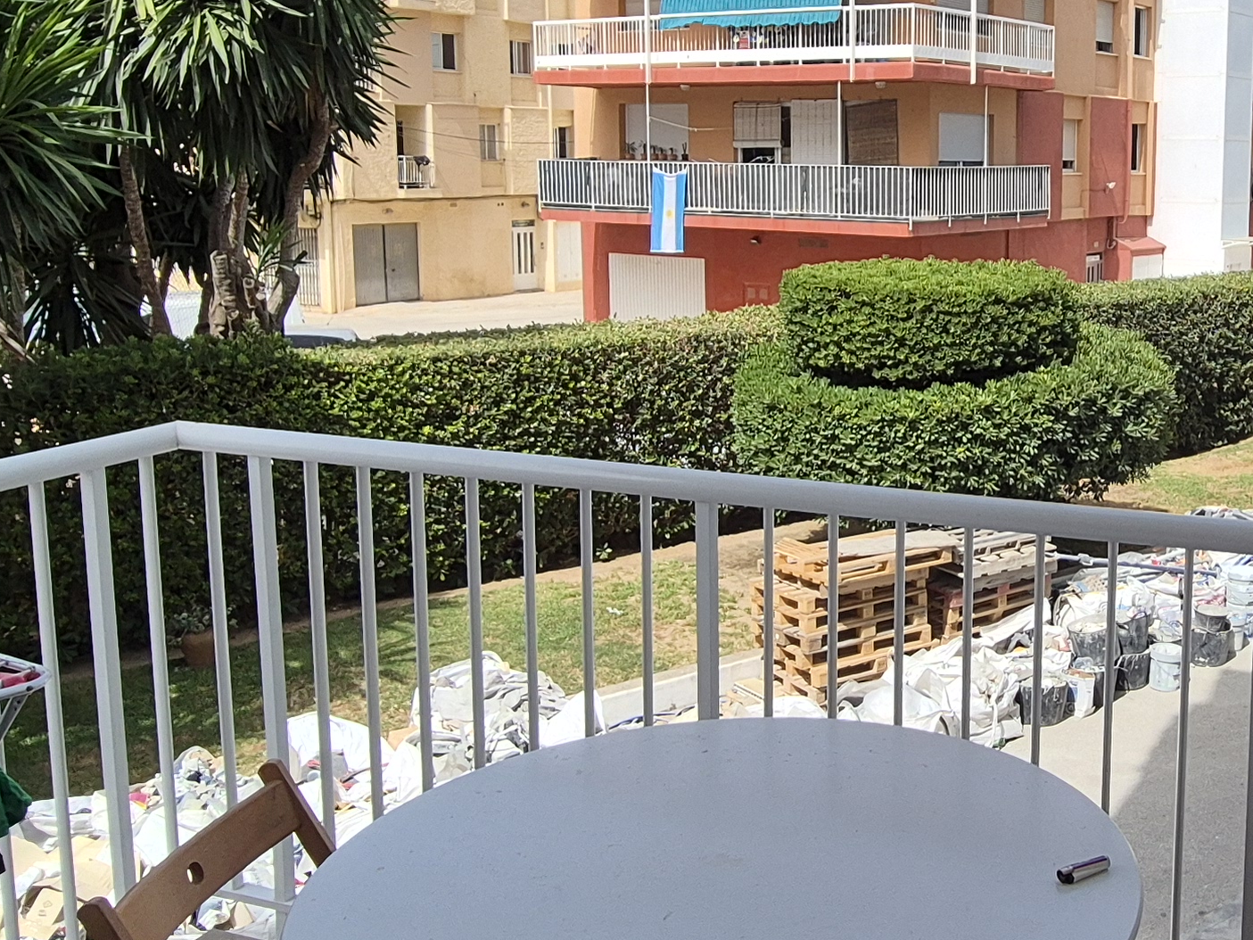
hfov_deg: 47.4
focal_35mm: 37
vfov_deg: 38.5
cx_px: 1000
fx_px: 1339
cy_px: 387
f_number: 2.2
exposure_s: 1/1996
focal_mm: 2.2
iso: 50
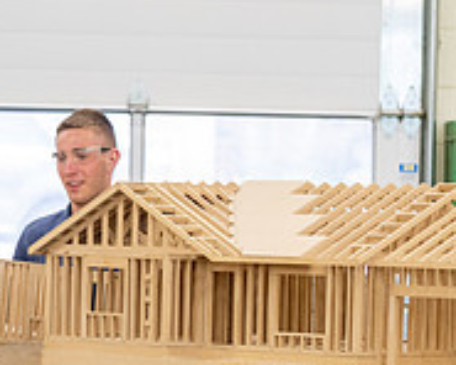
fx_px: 2780
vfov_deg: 7.5
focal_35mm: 206
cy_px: 388
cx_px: 168
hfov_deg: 9.4
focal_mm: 70
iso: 1250
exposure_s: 1/400
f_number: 2.8
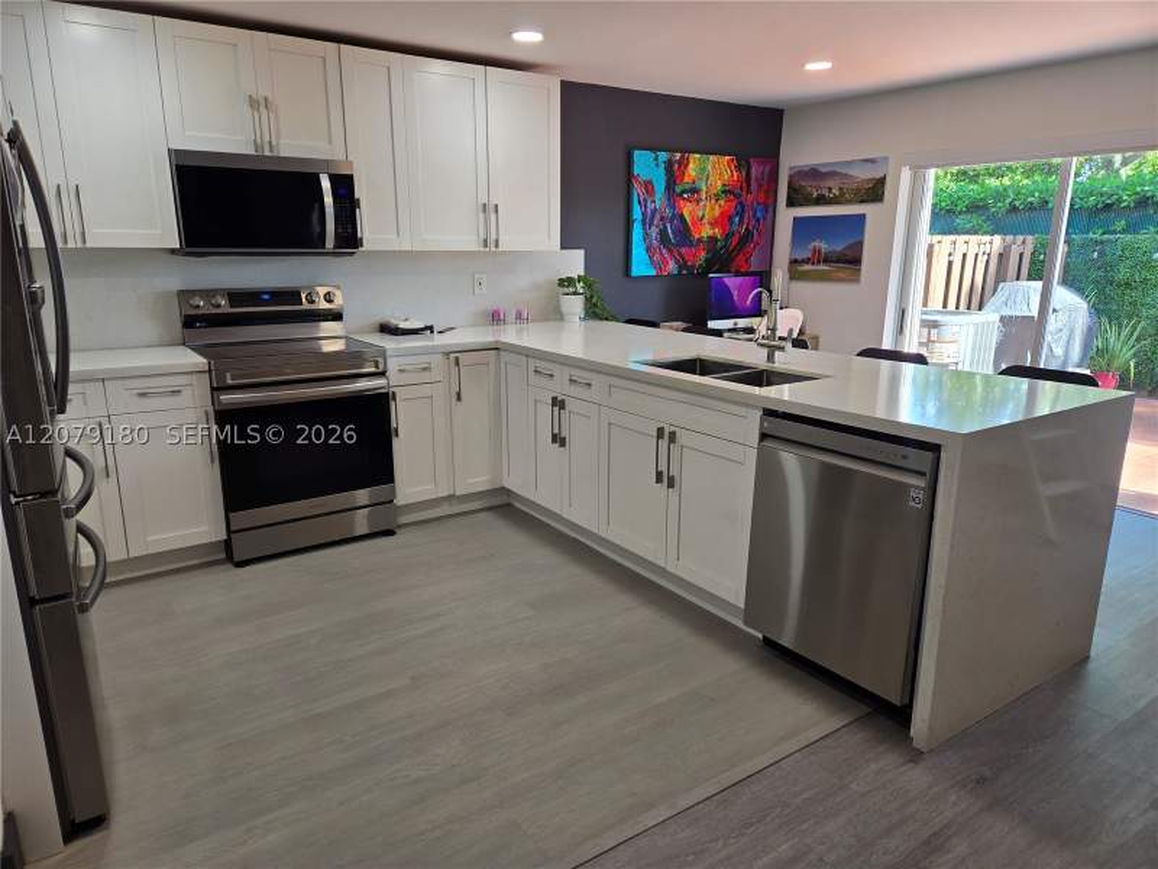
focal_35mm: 23
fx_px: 769
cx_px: 579
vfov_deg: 58.9
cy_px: 434
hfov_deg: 73.9
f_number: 1.8
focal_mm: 5.4
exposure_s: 1/61.6
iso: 25
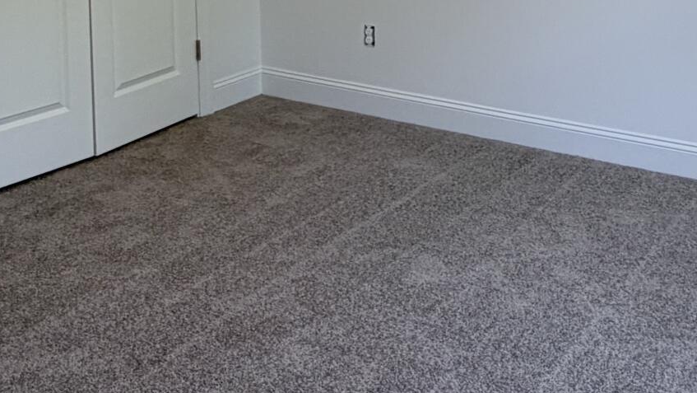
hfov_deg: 38.4
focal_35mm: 54
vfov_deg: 19.8
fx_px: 998
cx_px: 397
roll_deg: +1.7
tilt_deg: -2.7
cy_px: -167
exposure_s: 1/121
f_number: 2.2
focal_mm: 2.22
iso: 100
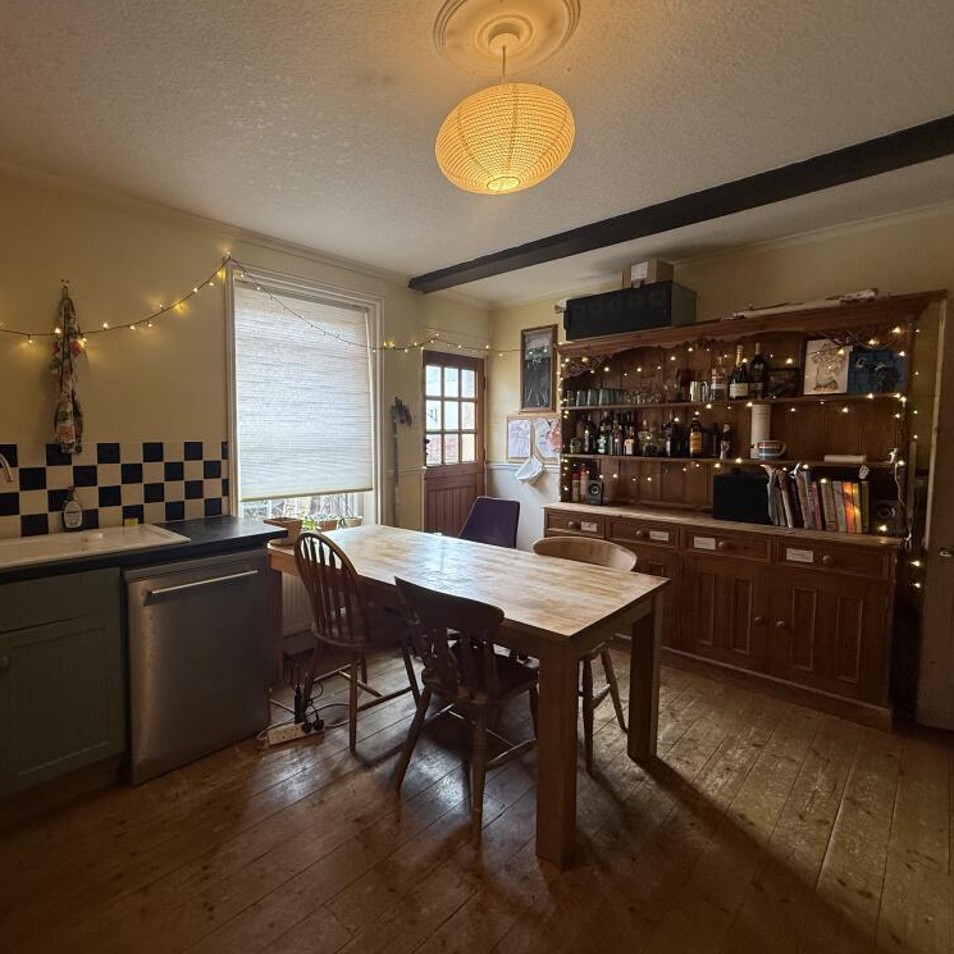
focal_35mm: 17
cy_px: 464
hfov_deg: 83.0
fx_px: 530
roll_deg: -0.3
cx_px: 385
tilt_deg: -2.7
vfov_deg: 83.9
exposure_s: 1/99
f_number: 2.2
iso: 160
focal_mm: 2.22
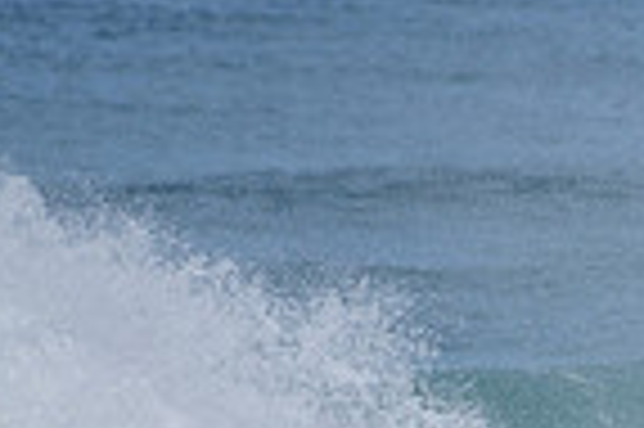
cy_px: 651
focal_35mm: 2032
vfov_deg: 0.7
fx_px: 36308
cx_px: 847
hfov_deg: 1.0
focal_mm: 500
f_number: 6.3
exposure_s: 1/2500
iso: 250
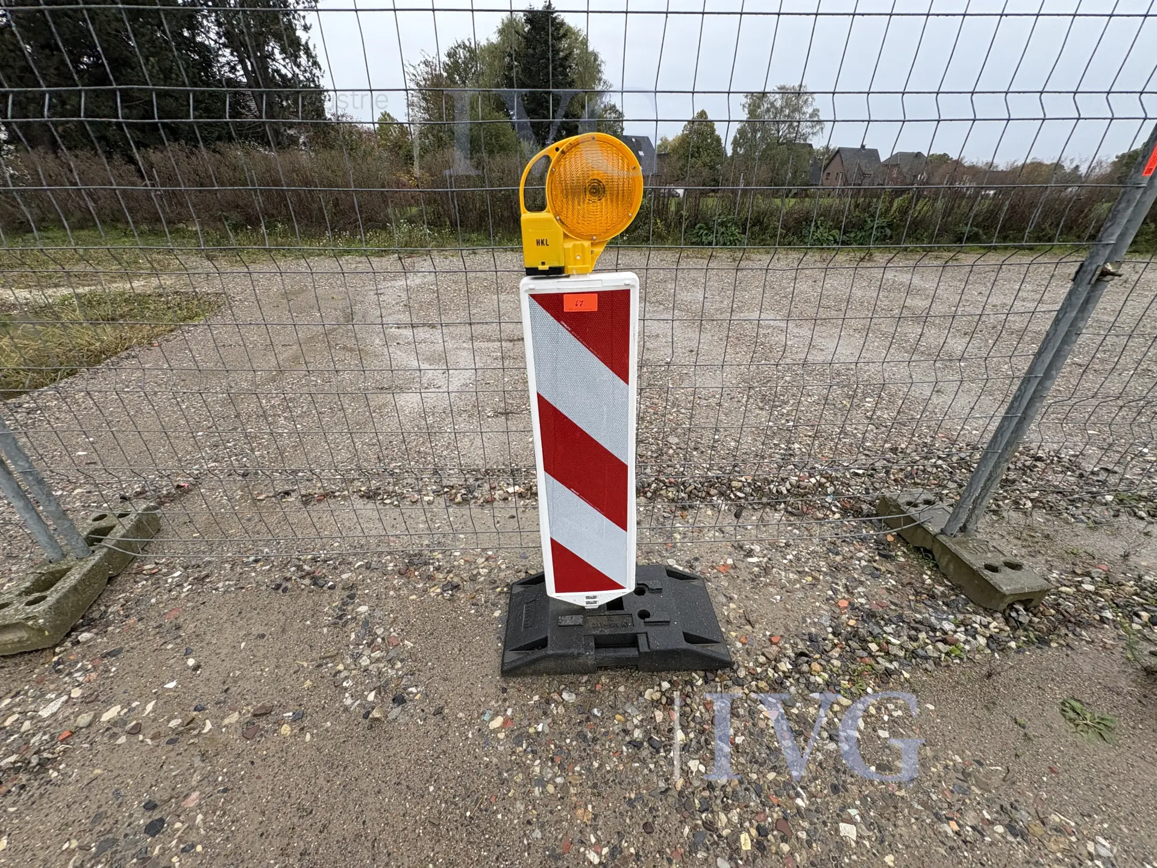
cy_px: 434
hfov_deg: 102.1
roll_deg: -1.5
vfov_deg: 85.7
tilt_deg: -29.9
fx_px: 468
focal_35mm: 14
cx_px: 578
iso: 40
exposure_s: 1/271
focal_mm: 2.22
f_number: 2.2
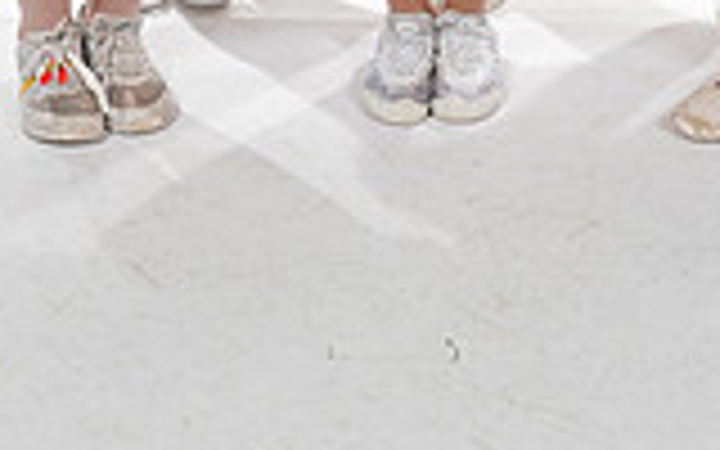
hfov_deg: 14.0
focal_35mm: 149
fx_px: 2924
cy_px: -536
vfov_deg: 8.2
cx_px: 464
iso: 640
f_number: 8
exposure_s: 1/400
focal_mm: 52
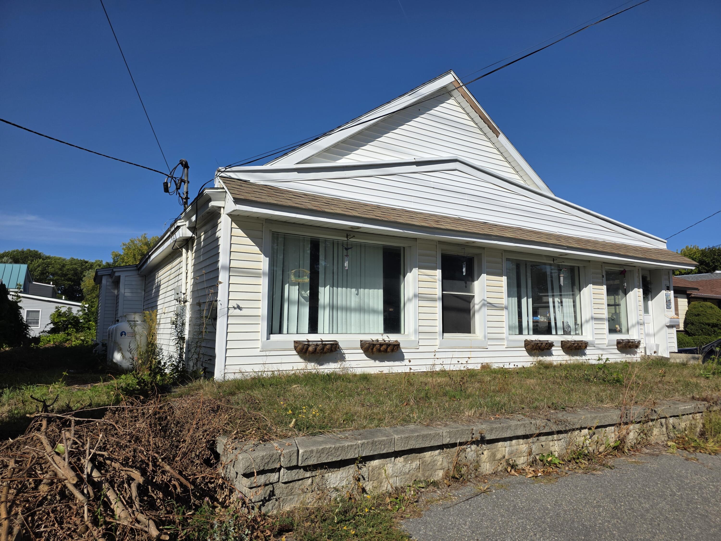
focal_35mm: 23
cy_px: 270
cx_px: 360
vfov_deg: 58.9
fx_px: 479
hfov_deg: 73.9
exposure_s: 1/7944
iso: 64
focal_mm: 6.3
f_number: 1.7
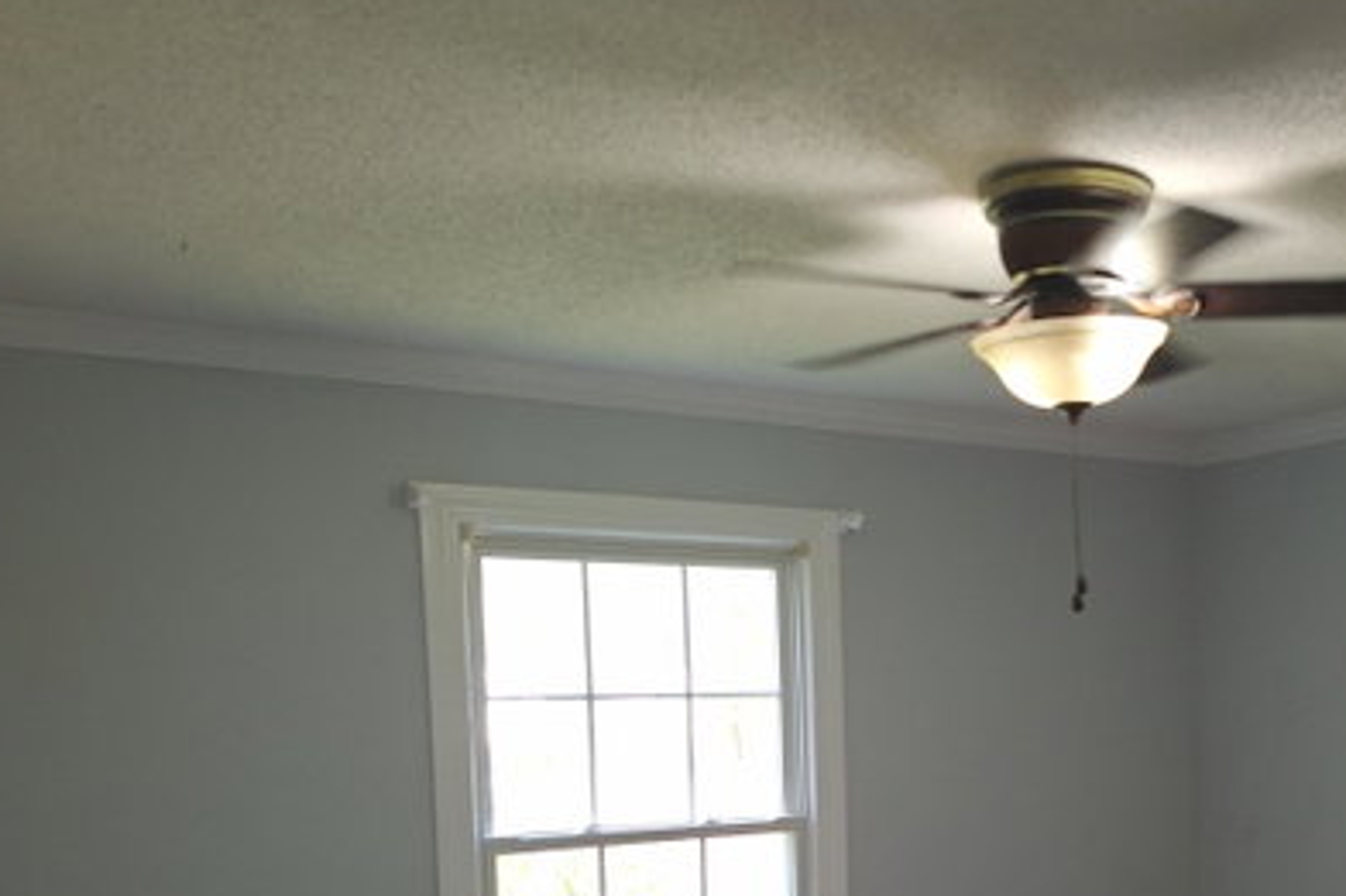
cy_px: 810
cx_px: 1066
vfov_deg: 32.4
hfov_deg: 47.1
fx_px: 1457
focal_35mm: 39
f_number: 1.8
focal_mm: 5.54
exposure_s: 1/60
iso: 64
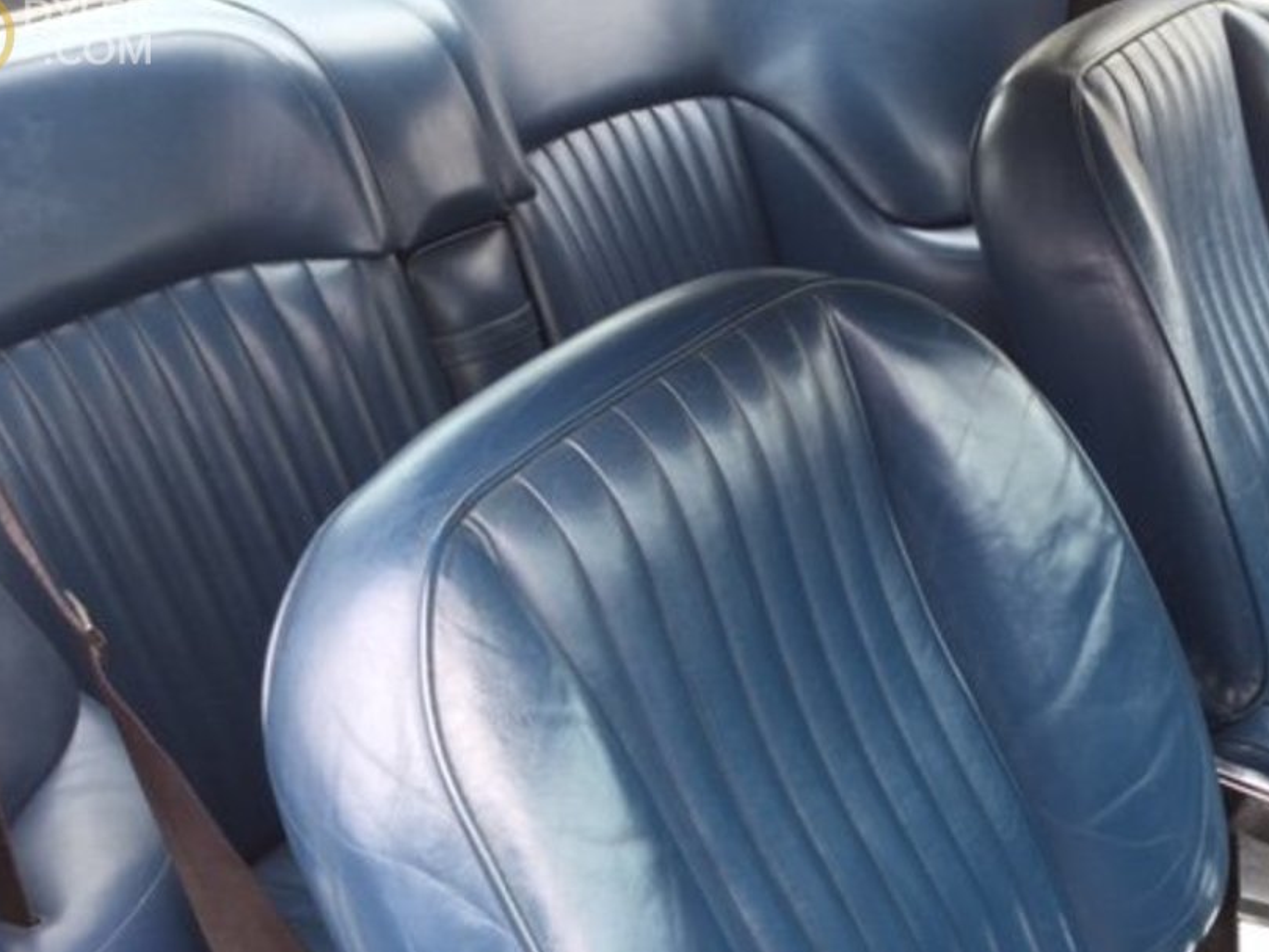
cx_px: 841
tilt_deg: -36.3
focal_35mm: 46
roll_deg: -5.5
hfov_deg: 40.7
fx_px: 1687
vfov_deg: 31.1
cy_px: 678
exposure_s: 1/50
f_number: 2.4
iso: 32
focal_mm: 3.3
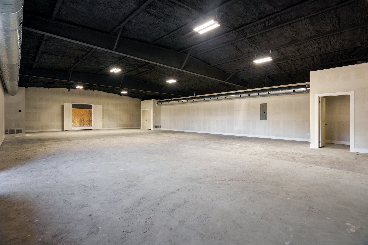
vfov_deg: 73.7
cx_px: 184
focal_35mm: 16
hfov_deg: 96.7
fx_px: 164
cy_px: 122
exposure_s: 1/15
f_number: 4
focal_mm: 16
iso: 200
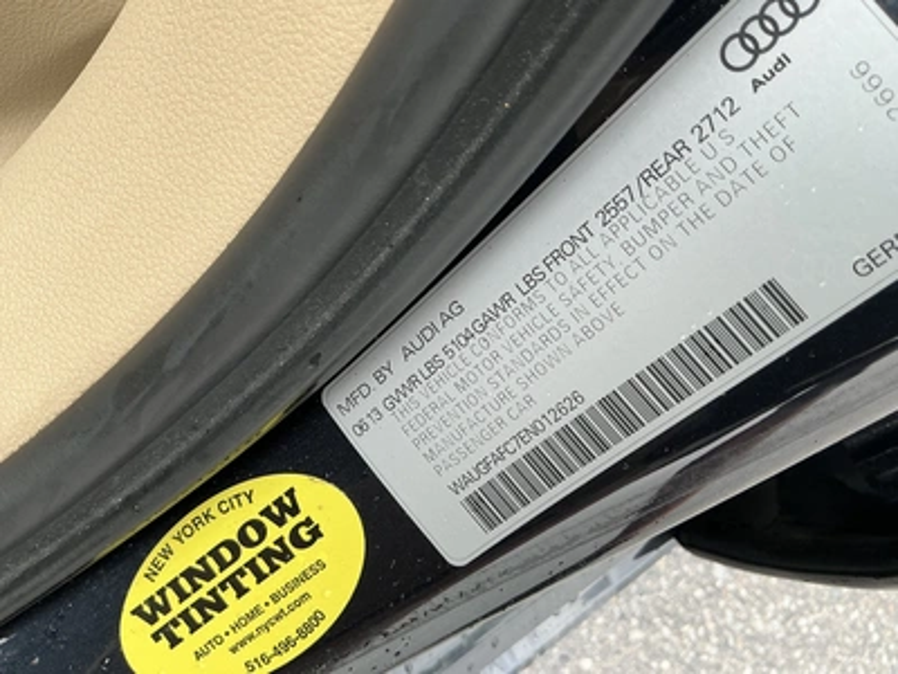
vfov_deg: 49.7
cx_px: 449
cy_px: 337
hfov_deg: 63.4
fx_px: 726
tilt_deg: -58.1
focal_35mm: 28
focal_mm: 3
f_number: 1.8
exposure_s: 1/122
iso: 25
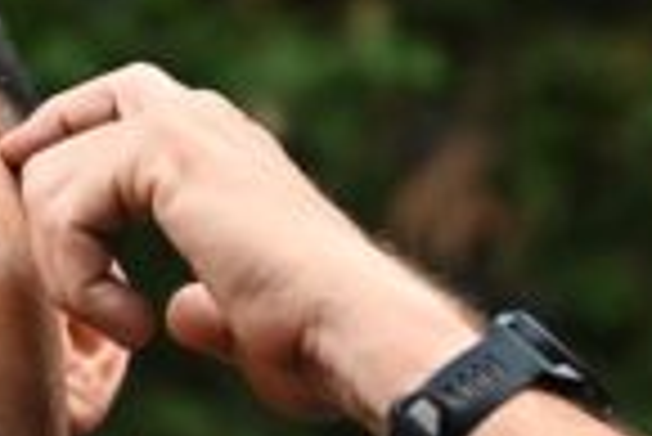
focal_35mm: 281
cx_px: -36
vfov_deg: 4.9
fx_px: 5094
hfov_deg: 7.3
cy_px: 353
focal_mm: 102
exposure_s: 1/1250
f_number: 5
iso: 2500
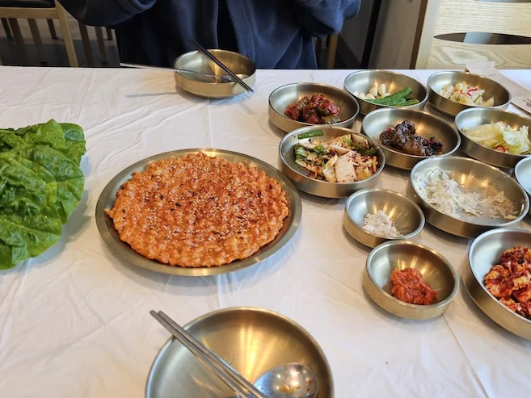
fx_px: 430
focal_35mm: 28
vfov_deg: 49.6
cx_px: 276
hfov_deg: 63.4
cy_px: 232
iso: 32
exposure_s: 1/120
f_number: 1.7
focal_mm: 6.3
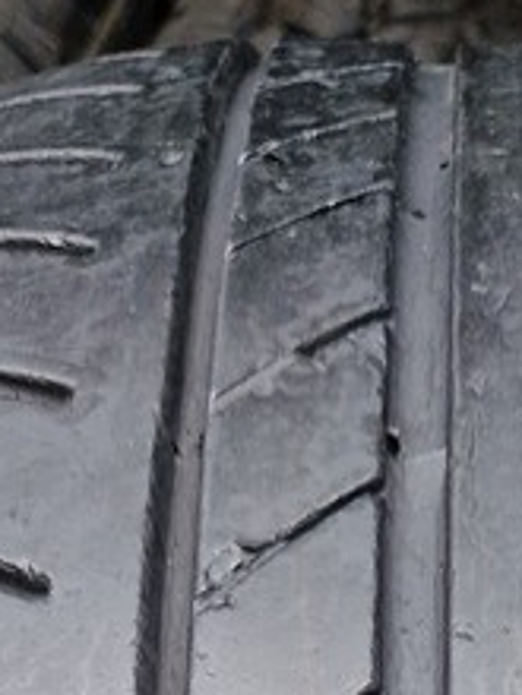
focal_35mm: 113
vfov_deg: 13.2
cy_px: 1643
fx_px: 2272
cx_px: 506
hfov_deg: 13.0
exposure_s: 1/180
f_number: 1.8
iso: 50
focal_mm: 5.4
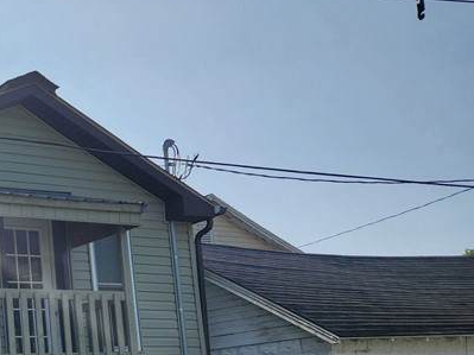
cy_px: 346
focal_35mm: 59
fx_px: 808
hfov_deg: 28.0
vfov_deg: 23.8
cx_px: -116
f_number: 1.8
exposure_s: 1/3446
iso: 20
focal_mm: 5.4
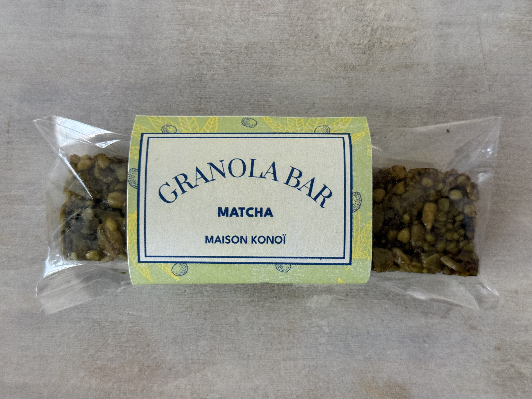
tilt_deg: -87.6
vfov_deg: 30.3
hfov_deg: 39.7
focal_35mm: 48
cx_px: 266
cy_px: 200
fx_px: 738
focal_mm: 6.76
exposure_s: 1/50
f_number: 1.78
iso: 250
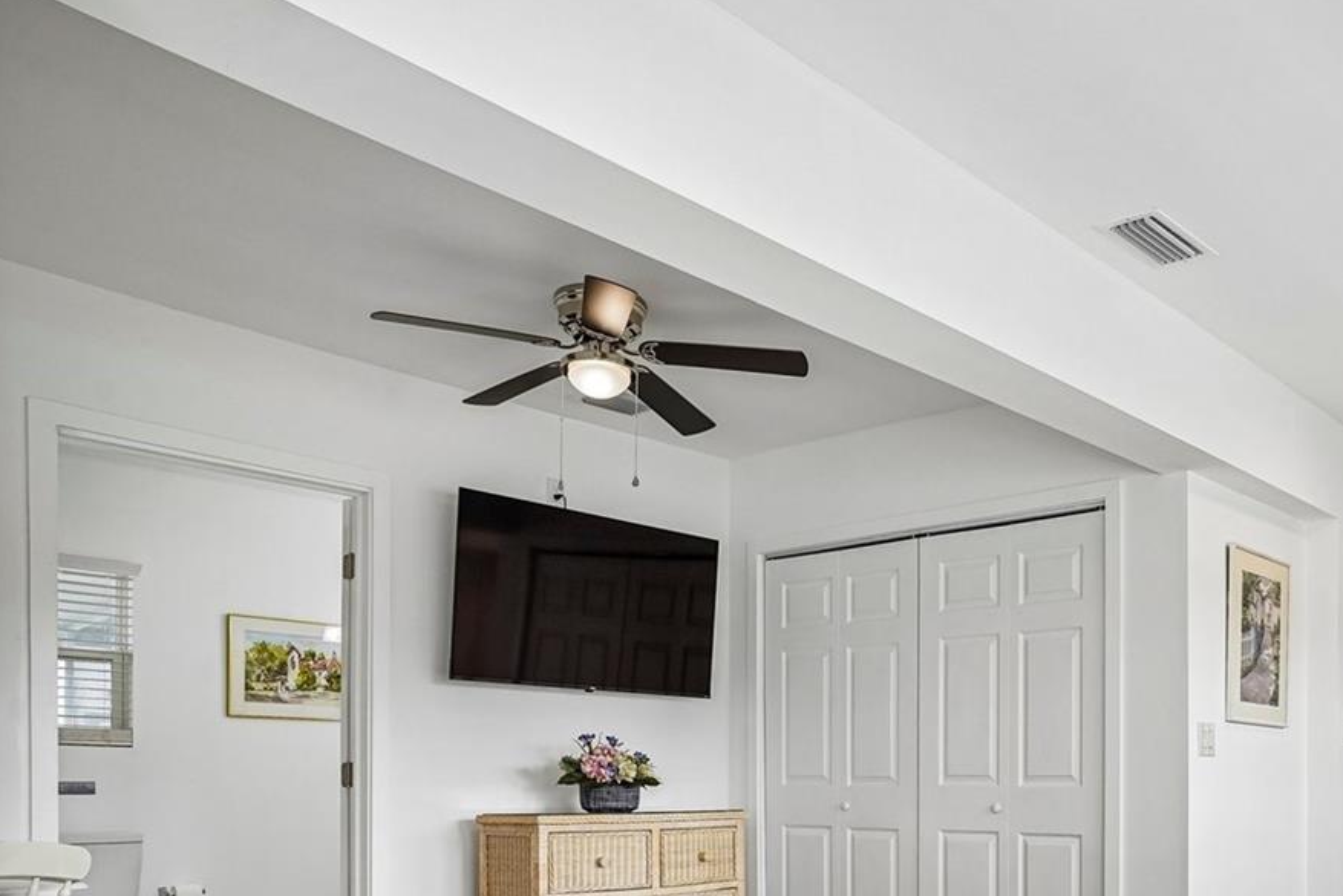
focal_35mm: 31
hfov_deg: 56.5
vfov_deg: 39.7
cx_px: 1047
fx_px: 1157
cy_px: 783
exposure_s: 1/30
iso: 200
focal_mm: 17
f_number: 9
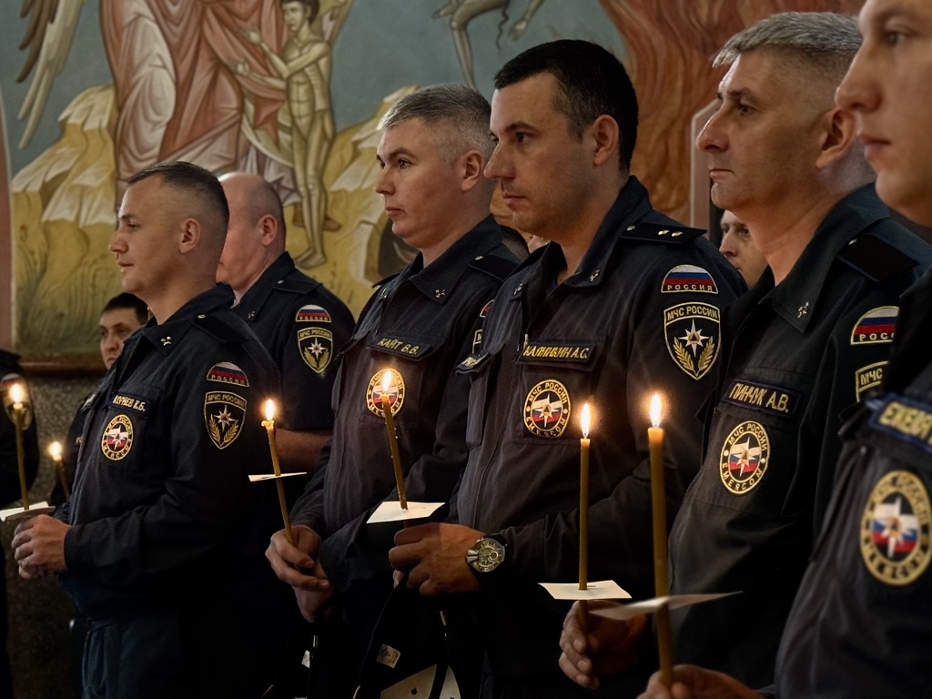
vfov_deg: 30.3
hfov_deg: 39.7
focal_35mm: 48
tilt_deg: +0.6
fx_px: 1292
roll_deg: +0.5
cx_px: 466
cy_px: 350
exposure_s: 1/33
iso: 320
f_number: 1.78
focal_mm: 6.76
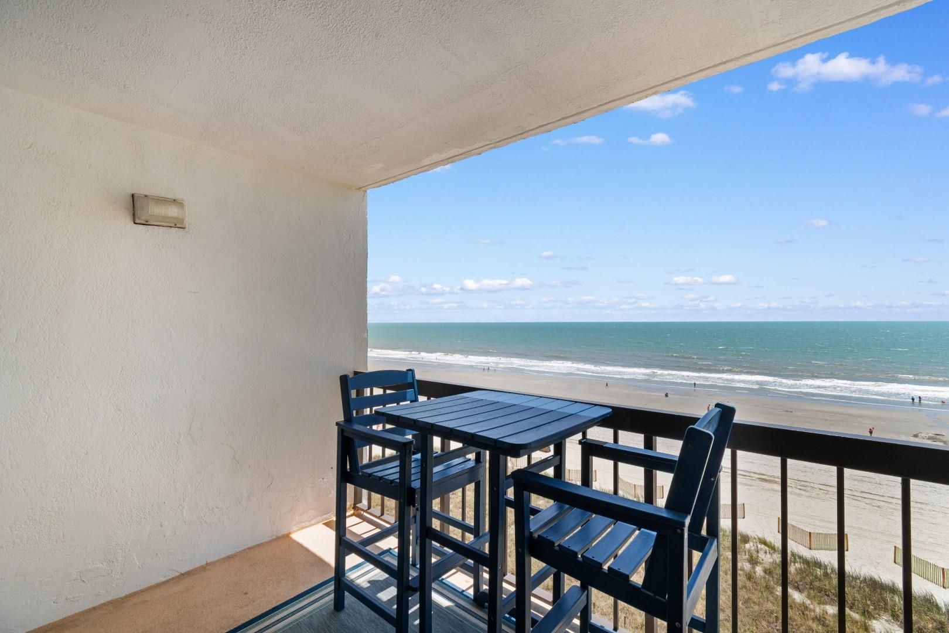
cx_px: 474
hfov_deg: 100.4
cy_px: 316
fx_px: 395
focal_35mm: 15
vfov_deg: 77.3
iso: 100
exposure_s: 1/400
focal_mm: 10
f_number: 10
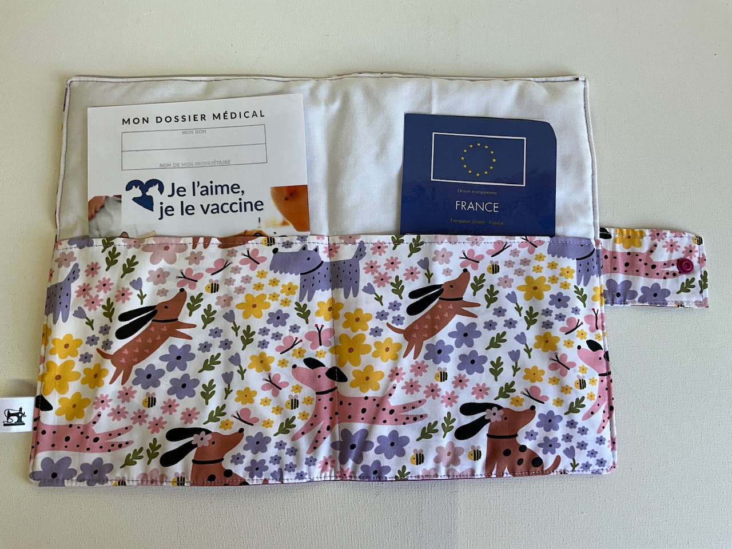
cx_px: 366
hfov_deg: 61.7
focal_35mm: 29
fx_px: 613
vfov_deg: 48.2
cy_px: 274
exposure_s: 1/100
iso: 20
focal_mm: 3
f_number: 1.8
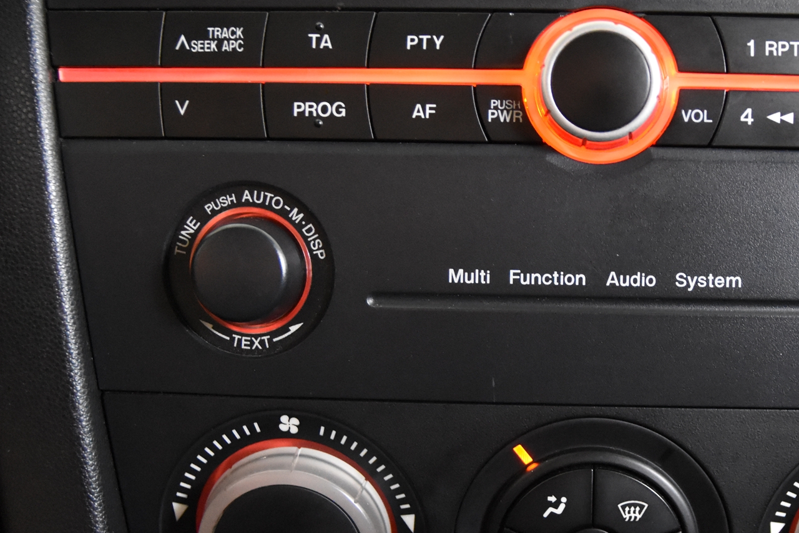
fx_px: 1548
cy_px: 344
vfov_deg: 19.5
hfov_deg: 28.7
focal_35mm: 70
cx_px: 558
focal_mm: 31
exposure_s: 1/50
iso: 6400
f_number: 3.3
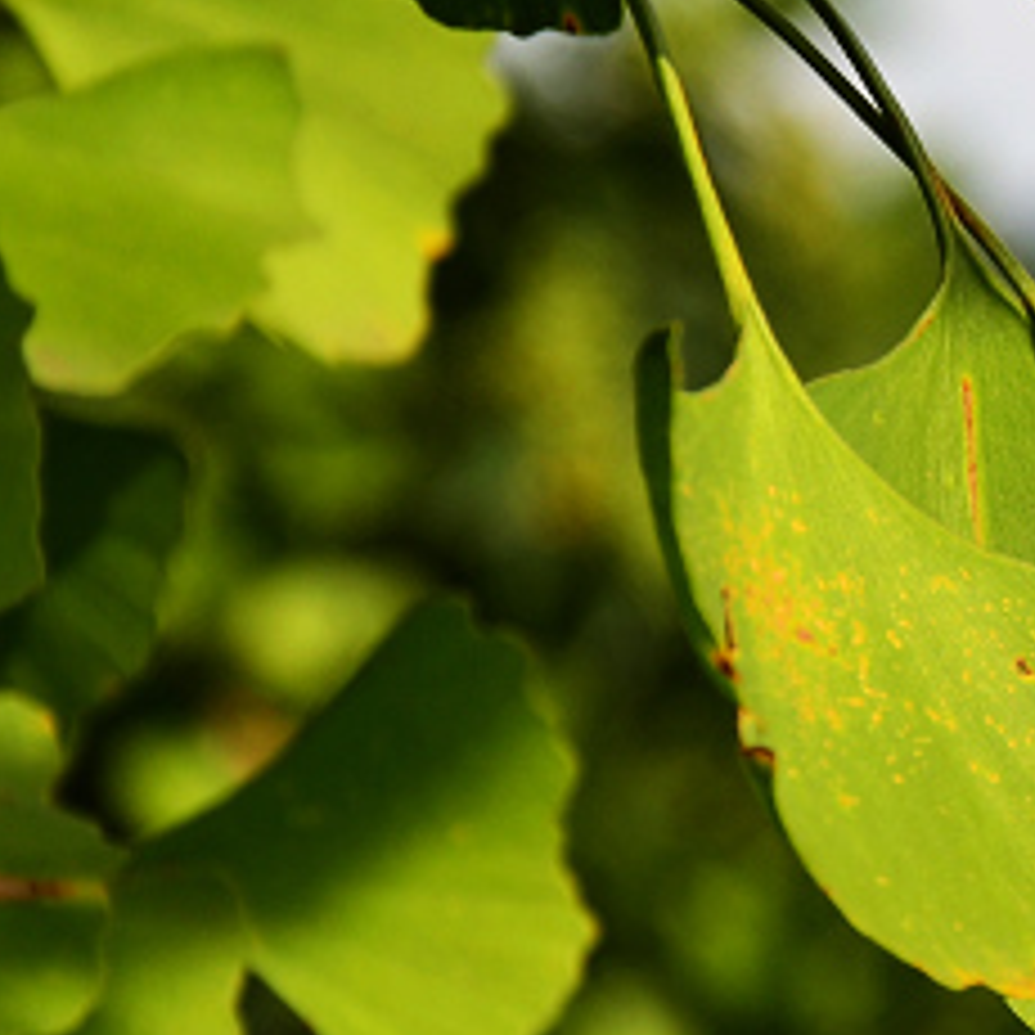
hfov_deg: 5.9
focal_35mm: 293
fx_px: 9911
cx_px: 1512
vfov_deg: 6.0
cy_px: 655
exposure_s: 1/250
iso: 100
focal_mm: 66
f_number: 7.1
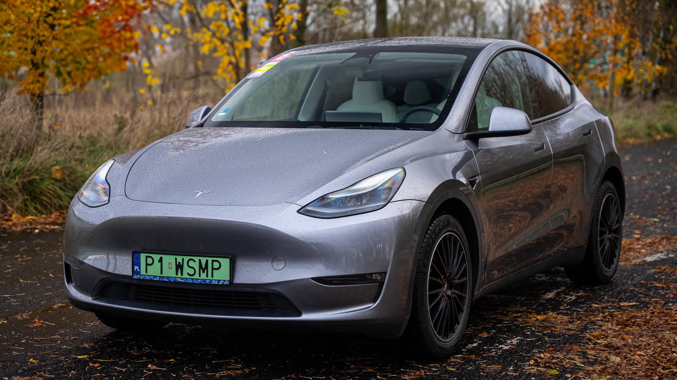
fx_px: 1328
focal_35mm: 74
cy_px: 190
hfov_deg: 28.6
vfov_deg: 16.3
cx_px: 338
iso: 400
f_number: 2.8
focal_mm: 70
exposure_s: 1/125
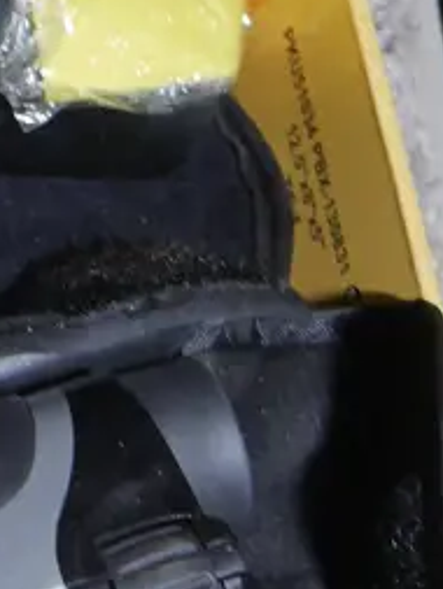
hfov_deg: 8.2
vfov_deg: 11.1
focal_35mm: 178
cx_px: -201
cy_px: 300
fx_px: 3035
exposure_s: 1/60
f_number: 4.7
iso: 640
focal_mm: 22
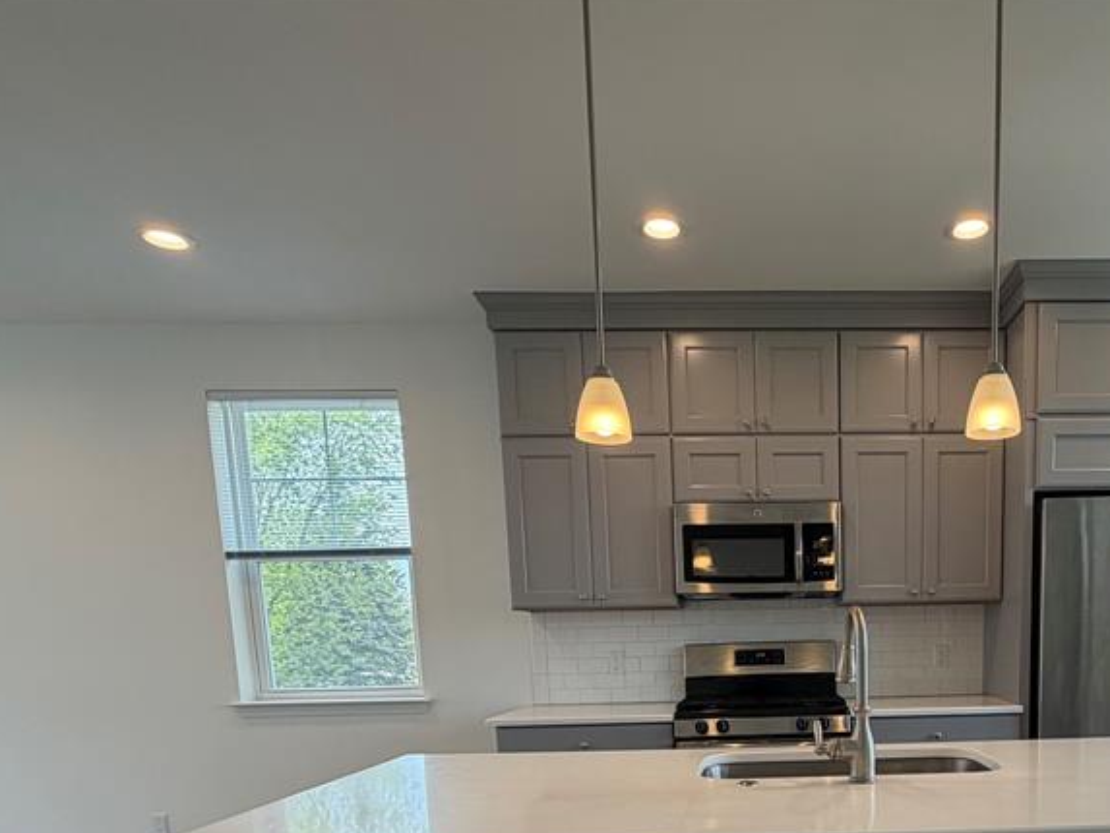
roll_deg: +1.1
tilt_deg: -7.0
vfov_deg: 49.6
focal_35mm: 25
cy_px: 732
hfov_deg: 66.2
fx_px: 802
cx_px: 796
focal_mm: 2.22
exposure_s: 1/120
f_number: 2.2
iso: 64
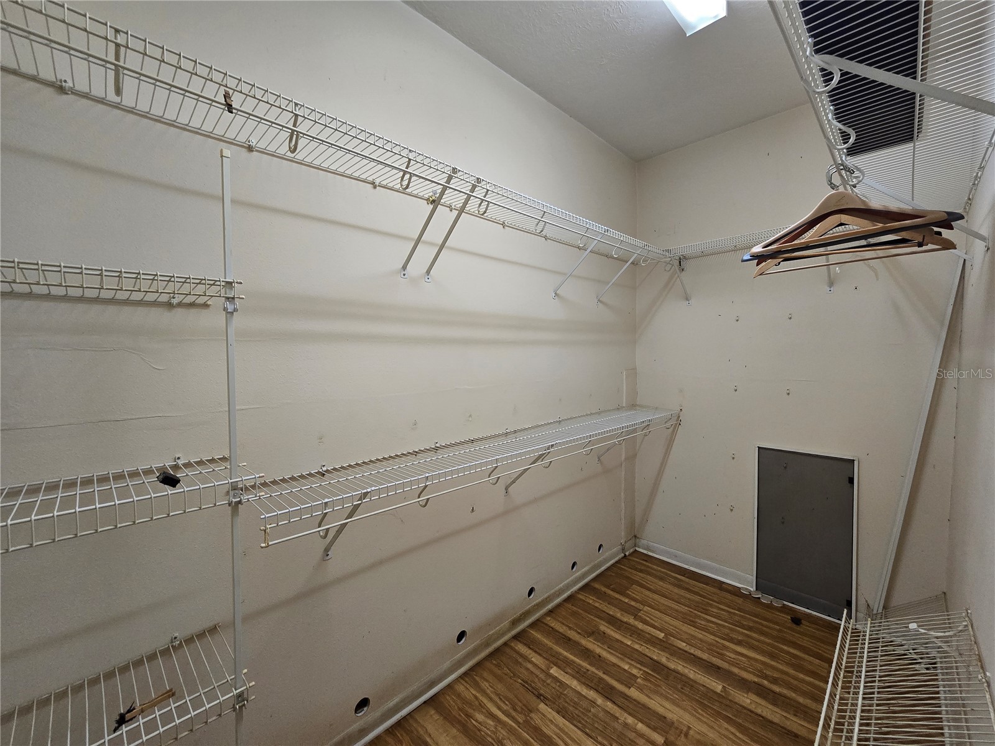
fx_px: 374
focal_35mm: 13
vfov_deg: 89.9
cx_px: 498
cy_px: 373
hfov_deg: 106.2
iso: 200
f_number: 2.2
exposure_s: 1/60
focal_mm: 2.2
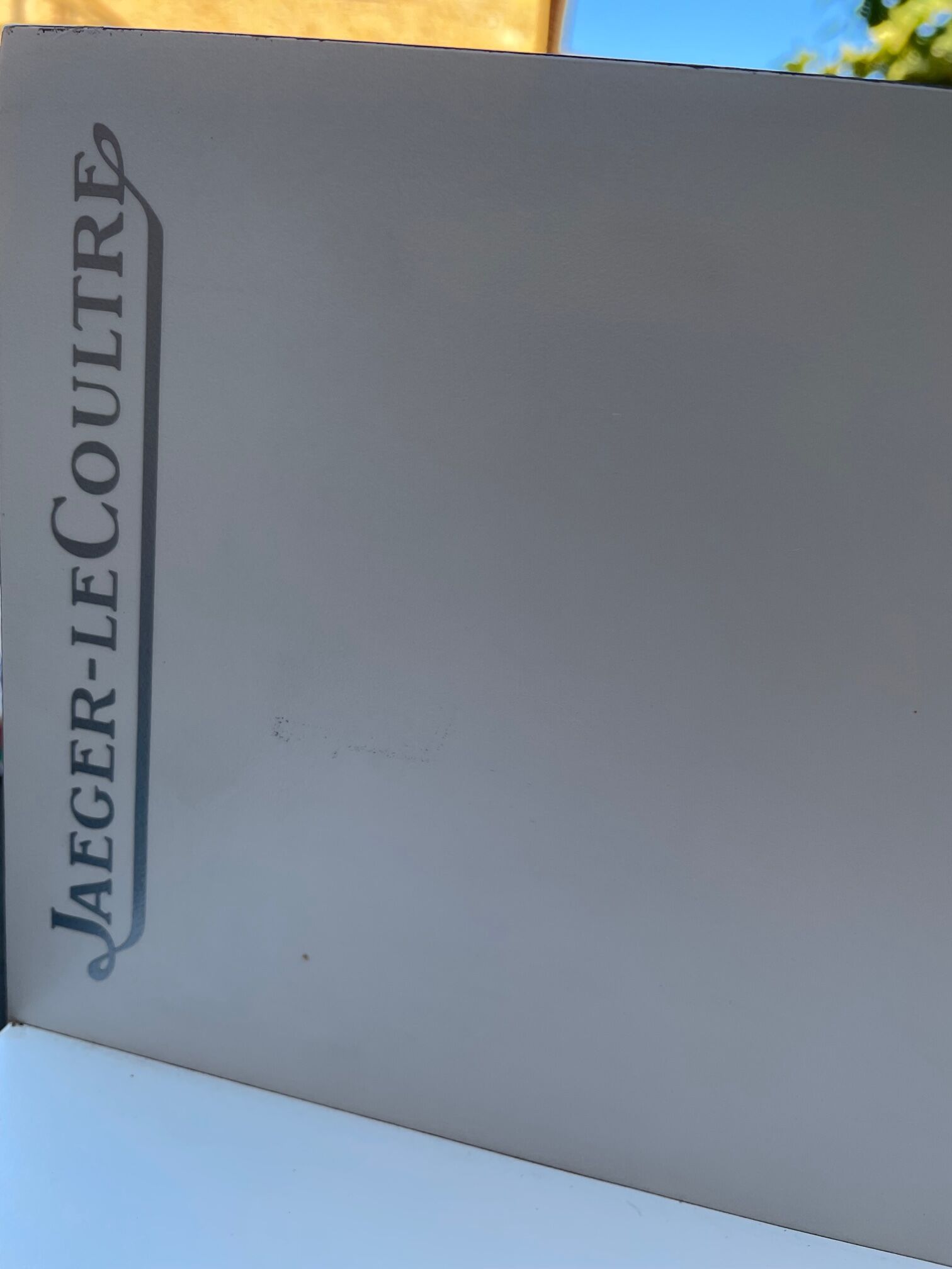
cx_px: 476
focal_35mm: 26
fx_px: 953
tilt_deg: -14.8
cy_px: 634
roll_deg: -5.6
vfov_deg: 67.3
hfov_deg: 53.1
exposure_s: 1/383
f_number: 1.6
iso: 32
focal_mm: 4.2
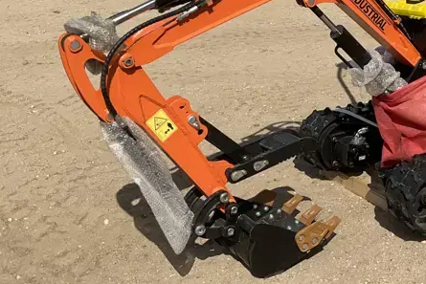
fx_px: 769
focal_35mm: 65
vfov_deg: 20.6
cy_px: 42
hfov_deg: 29.6
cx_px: 385
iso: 25
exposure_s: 1/3125
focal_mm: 3
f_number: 1.8
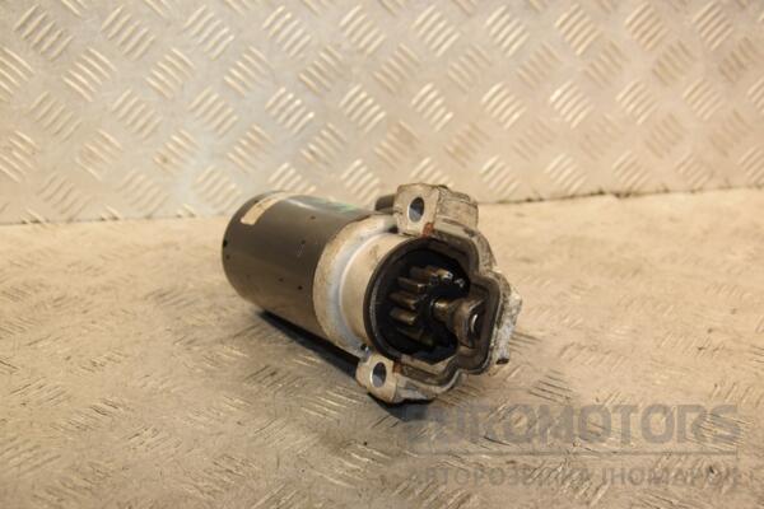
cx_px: 382
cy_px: 254
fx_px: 955
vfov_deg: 29.9
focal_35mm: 45
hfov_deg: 43.6
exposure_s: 1/200
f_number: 5.6
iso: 800
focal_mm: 30
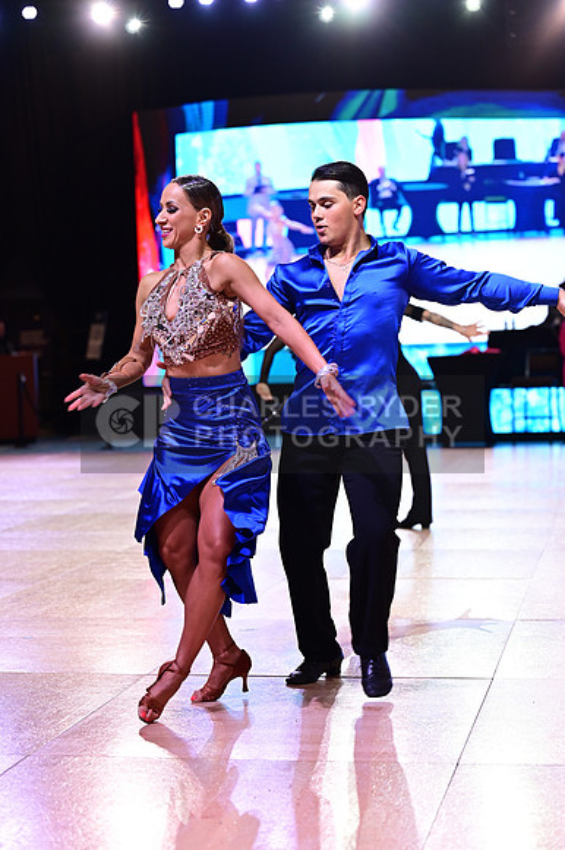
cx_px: 282
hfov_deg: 19.4
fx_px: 1650
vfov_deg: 28.9
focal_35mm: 70
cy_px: 425
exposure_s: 1/400
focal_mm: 70
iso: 1600
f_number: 3.2
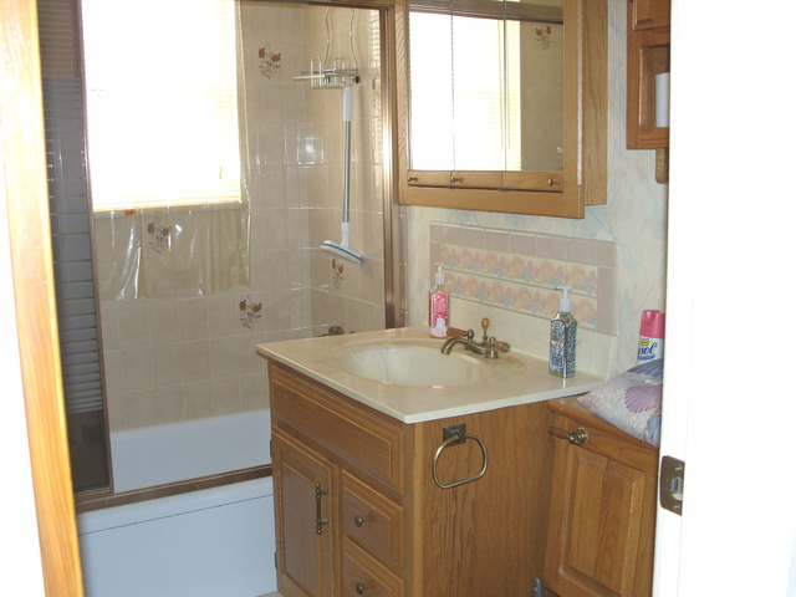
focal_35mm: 38
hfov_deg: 49.0
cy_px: 298
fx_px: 874
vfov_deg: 37.7
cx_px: 398
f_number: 2.8
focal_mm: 7.8
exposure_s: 1/40
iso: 100
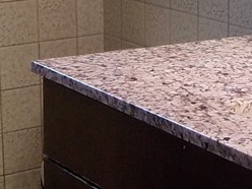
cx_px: 168
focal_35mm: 124
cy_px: 68
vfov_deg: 11.9
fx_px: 903
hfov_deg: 15.9
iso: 200
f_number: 3.3
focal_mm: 4.1
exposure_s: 1/30
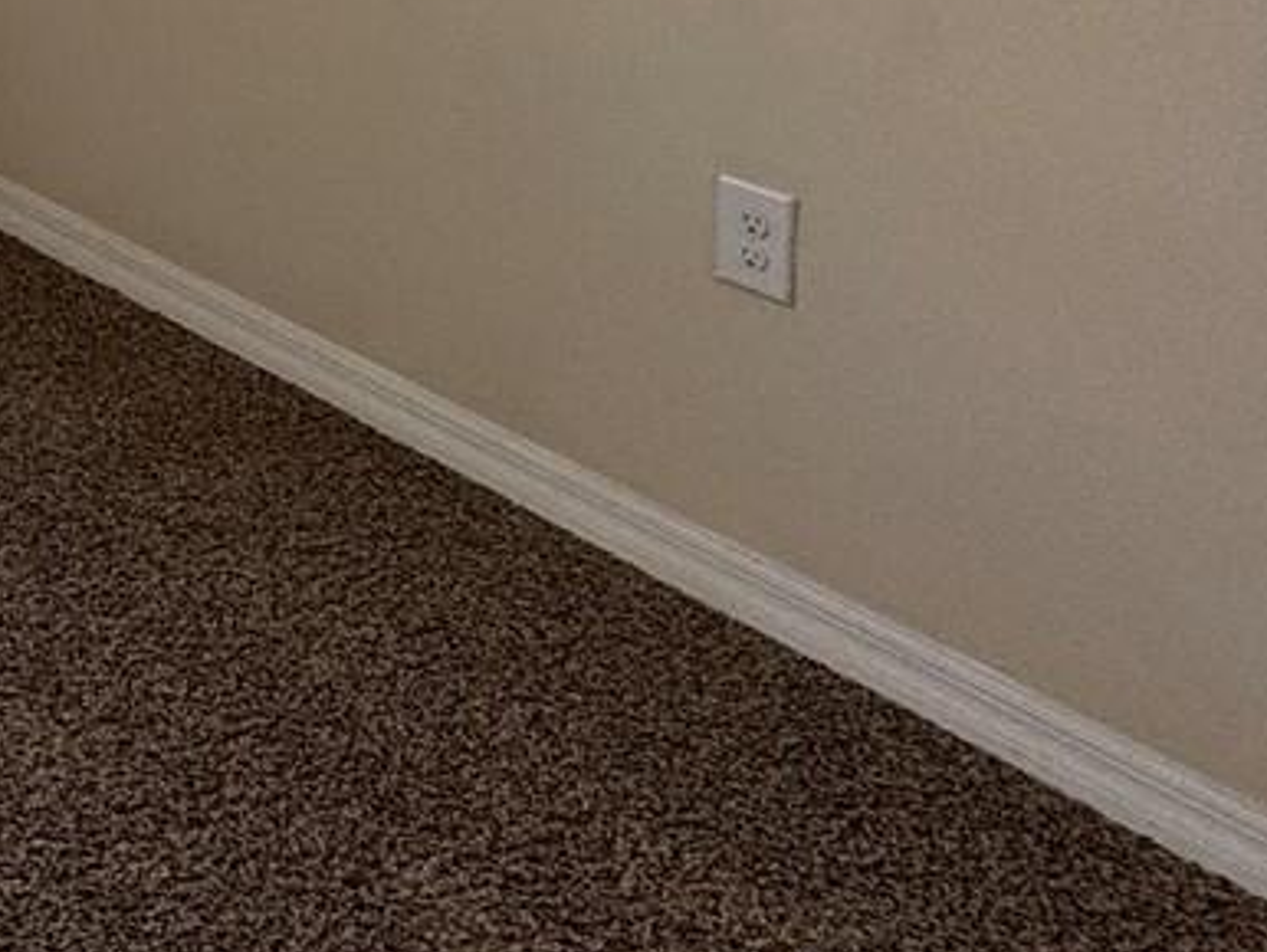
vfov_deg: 21.5
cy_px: -446
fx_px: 2124
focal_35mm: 58
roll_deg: +1.1
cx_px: -1178
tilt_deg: -3.3
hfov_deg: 20.0
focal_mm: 2.22
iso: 40
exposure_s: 1/120
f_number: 2.2
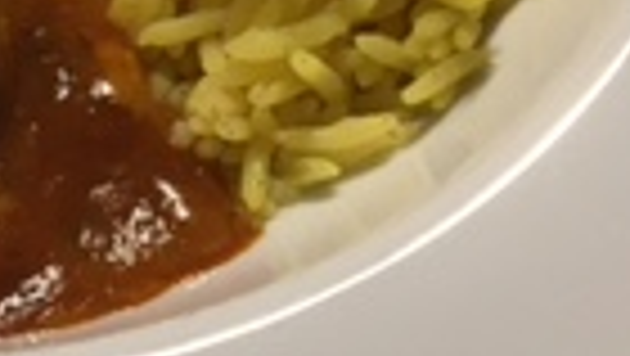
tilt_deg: -56.4
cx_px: -94
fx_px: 2407
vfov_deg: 8.2
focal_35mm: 144
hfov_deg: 14.5
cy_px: -221
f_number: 2.2
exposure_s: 1/33
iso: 80
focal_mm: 4.15
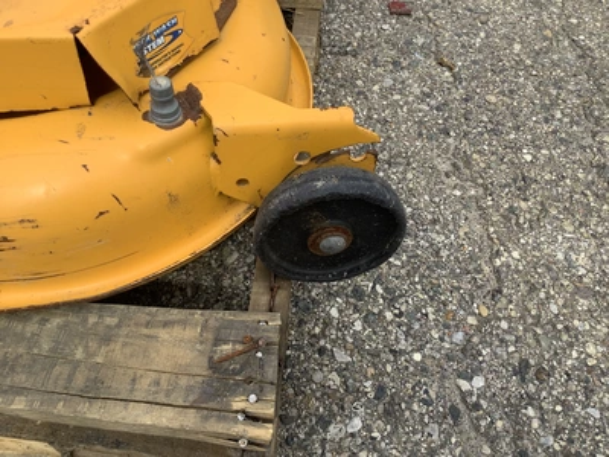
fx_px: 545
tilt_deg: -53.4
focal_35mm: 31
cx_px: 304
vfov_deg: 45.4
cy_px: 228
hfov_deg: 58.4
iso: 25
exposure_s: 1/823
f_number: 2.4
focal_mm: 3.3
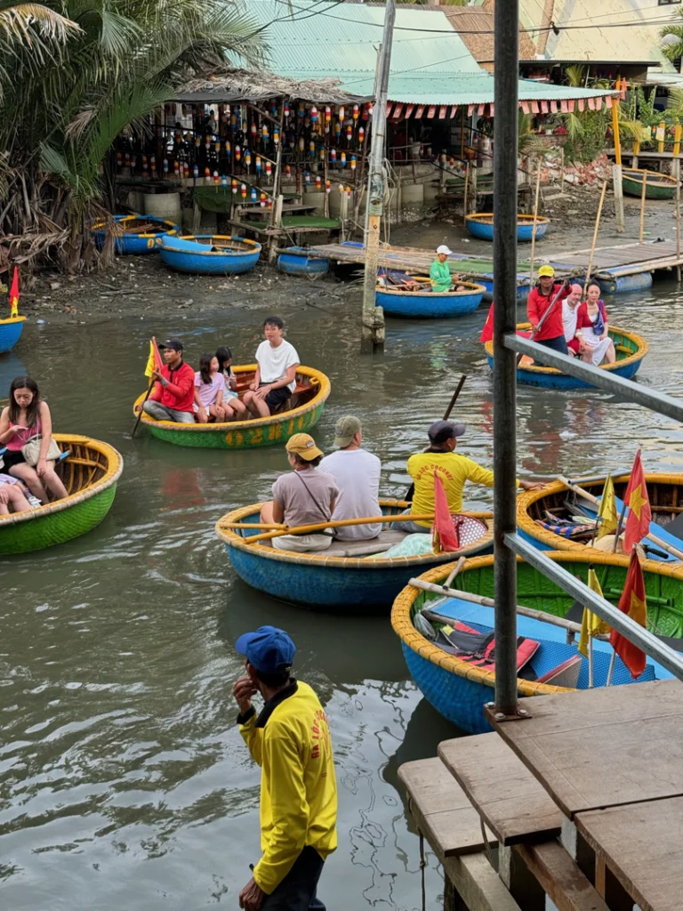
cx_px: 342
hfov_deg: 30.3
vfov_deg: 39.7
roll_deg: +0.9
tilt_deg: -13.8
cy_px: 456
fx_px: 1263
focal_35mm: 48
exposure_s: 1/155
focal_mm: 6.76
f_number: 1.78
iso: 50
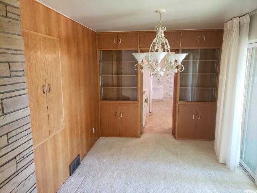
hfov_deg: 67.3
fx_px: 193
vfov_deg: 53.1
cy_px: 96
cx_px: 128
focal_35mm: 26
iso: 320
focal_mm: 4.3
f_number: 1.5
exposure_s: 1/60
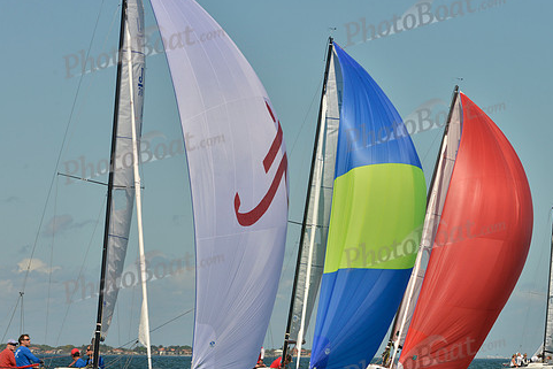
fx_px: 3703
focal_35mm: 241
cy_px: 198
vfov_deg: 5.7
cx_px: 285
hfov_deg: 8.5
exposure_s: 1/1000
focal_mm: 200
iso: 280
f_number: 11
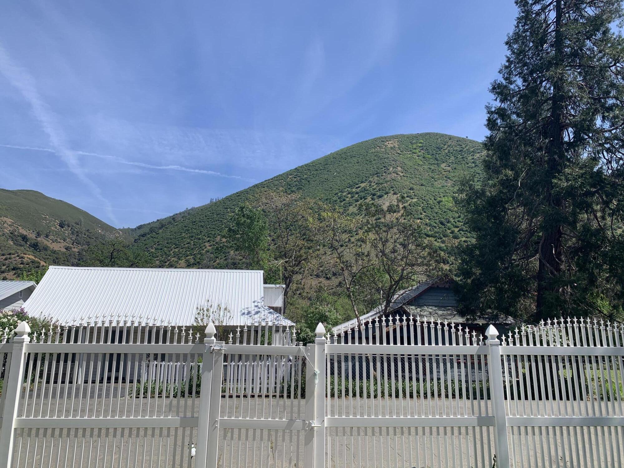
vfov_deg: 53.1
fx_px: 469
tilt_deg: +12.0
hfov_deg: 67.3
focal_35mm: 26
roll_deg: -0.3
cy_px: 234
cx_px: 312
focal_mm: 4.25
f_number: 1.8
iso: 25
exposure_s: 1/2208
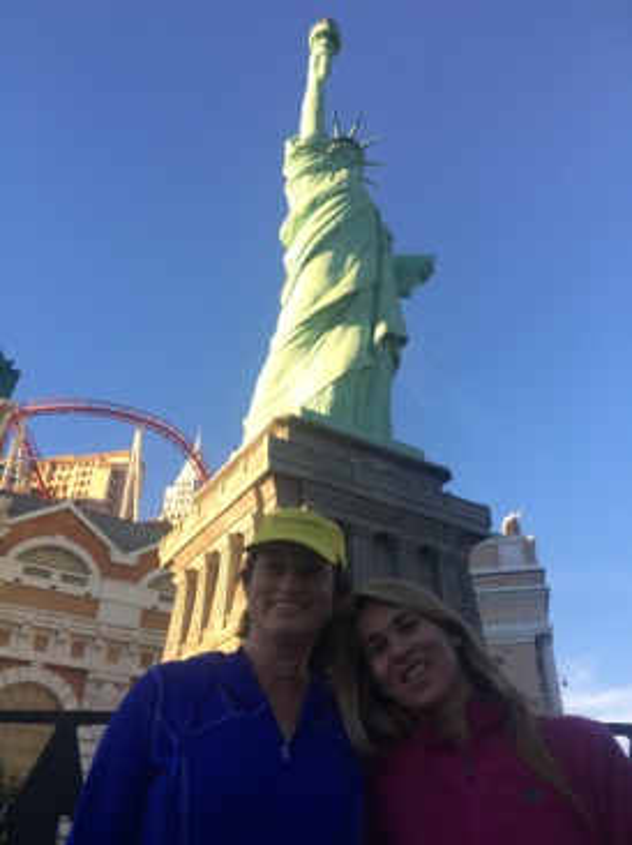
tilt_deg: +35.4
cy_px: 422
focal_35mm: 29
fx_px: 707
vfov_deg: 61.7
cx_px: 316
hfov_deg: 48.2
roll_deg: +1.2
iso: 25
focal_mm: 4.15
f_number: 2.2
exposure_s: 1/315
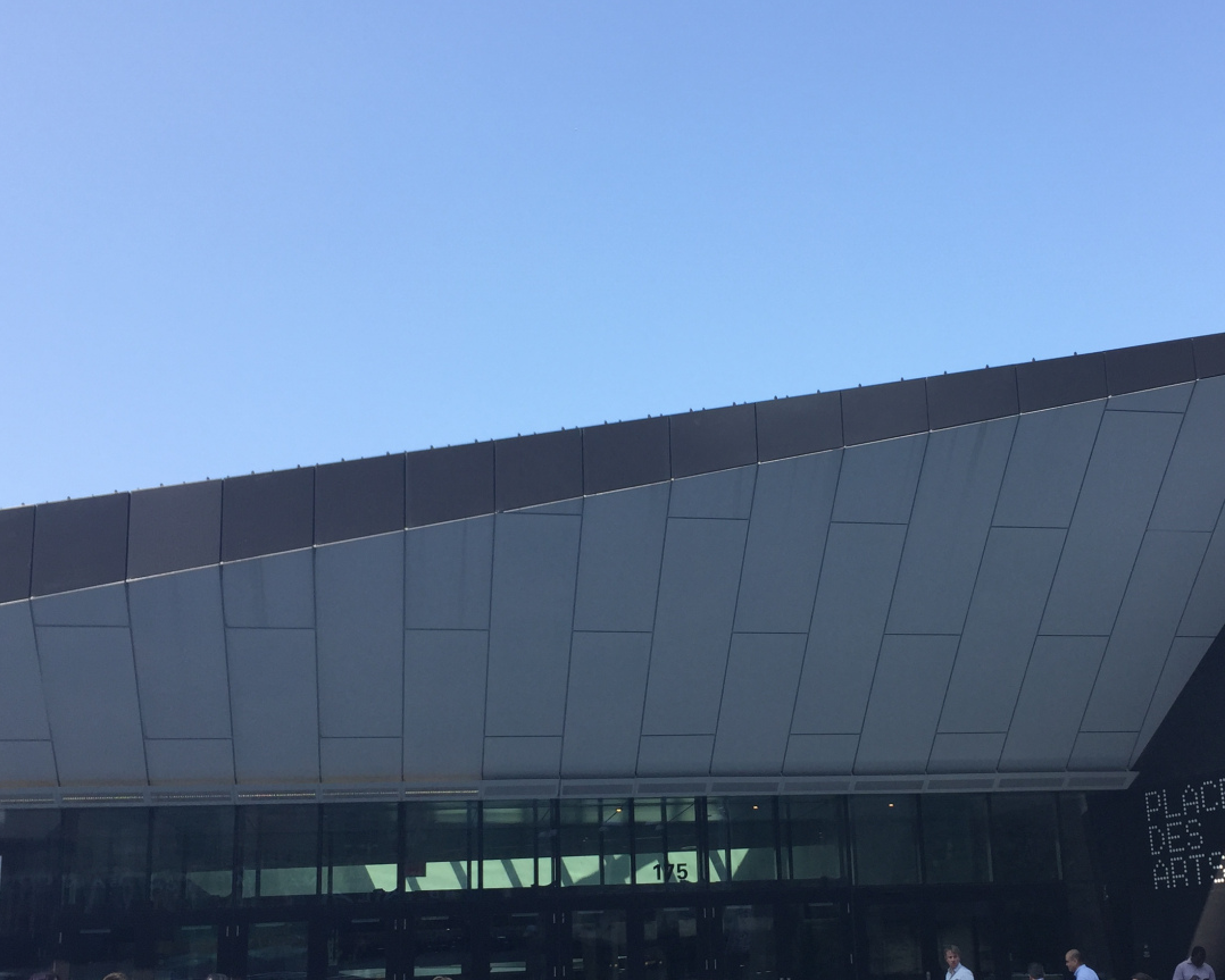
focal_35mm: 42
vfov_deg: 35.4
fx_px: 1523
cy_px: 635
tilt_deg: +12.0
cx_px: 780
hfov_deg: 43.4
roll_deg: +3.4
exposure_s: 1/775
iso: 32
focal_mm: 4.15
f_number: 2.2
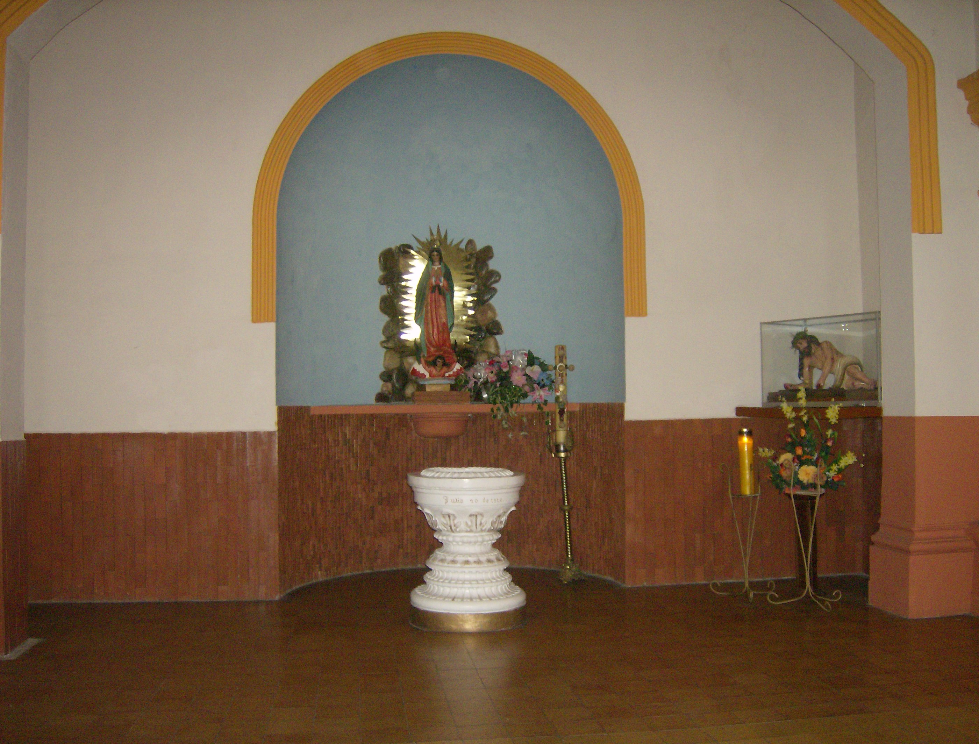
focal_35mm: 36
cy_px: 372
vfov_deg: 40.0
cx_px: 490
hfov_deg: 51.1
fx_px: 1023
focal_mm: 6
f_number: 2.8
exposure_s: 1/60
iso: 200
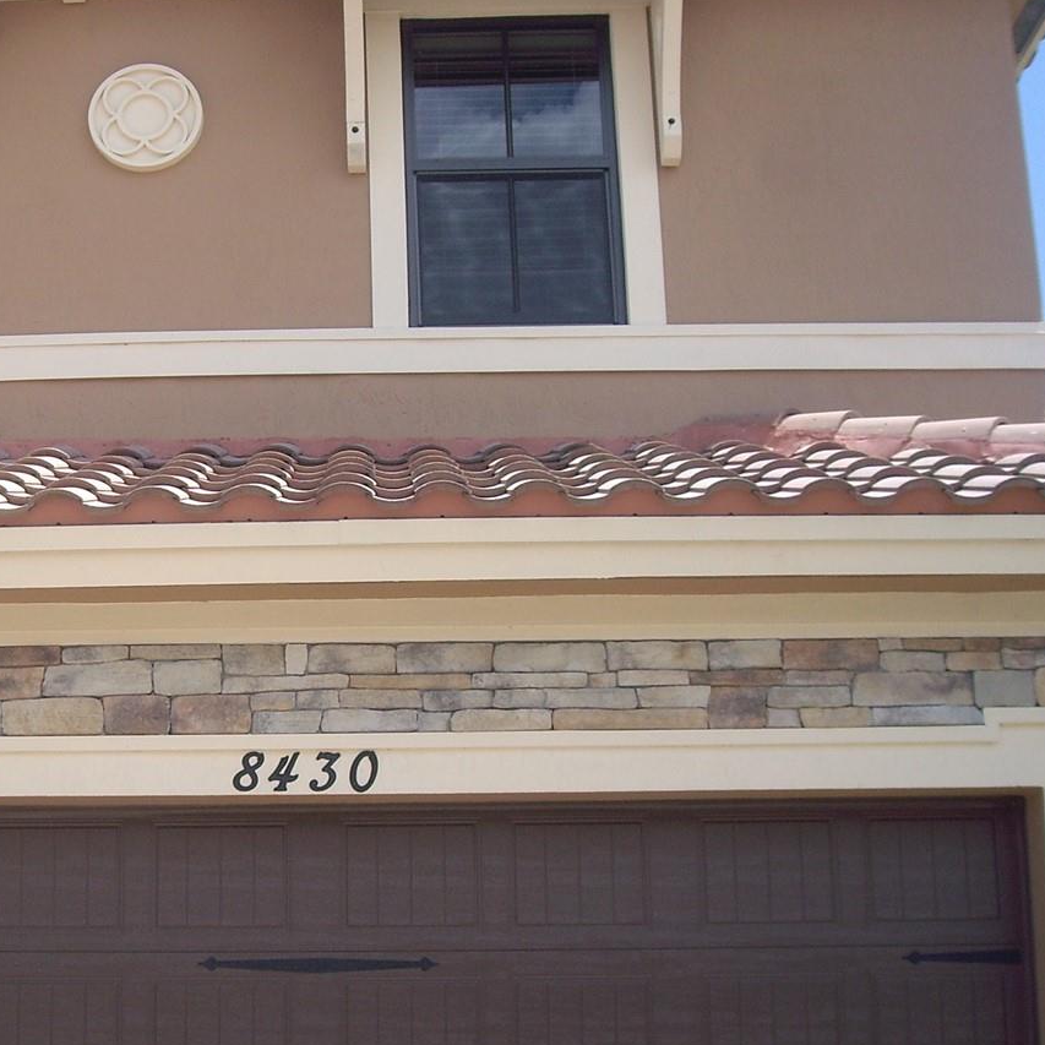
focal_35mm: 63
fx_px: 2152
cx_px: 162
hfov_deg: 26.6
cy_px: 590
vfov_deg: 27.3
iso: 64
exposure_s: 1/250
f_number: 4.3
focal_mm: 6.2
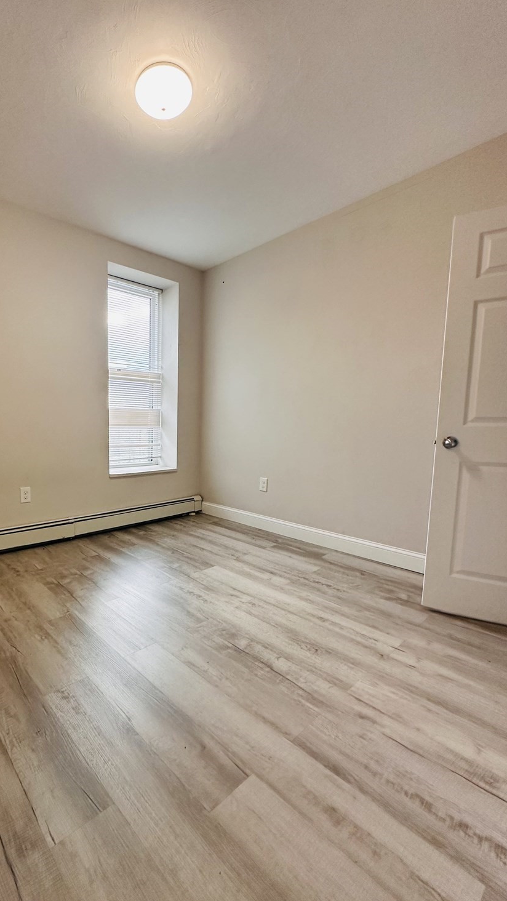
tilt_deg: -5.7
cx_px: 166
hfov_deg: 65.2
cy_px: 467
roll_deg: -0.4
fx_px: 382
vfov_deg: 99.3
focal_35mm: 16
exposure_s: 1/120
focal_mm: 2.22
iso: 250
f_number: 2.2
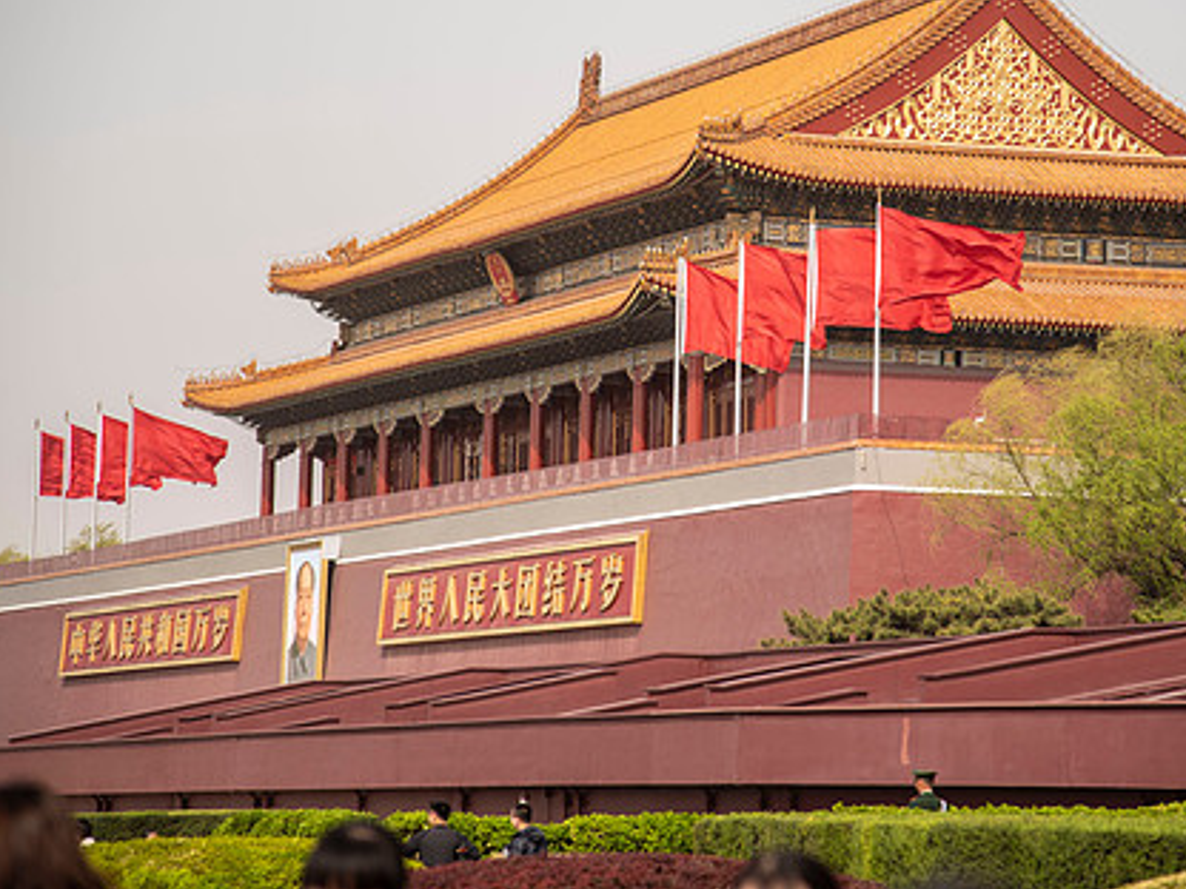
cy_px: 346
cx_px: 676
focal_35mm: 161
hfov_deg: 12.3
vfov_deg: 9.2
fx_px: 5516
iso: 100
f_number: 4
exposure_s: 1/320
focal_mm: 120
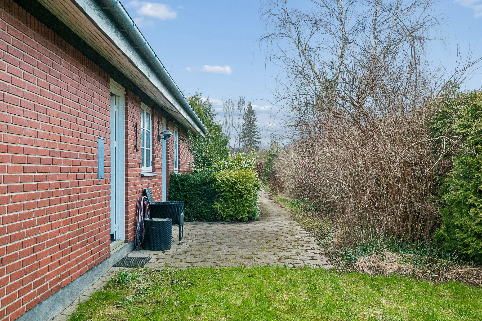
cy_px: 160
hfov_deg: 53.1
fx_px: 482
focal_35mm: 36
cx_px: 241
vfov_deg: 36.9
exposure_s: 1/160
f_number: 10
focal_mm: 24
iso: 320
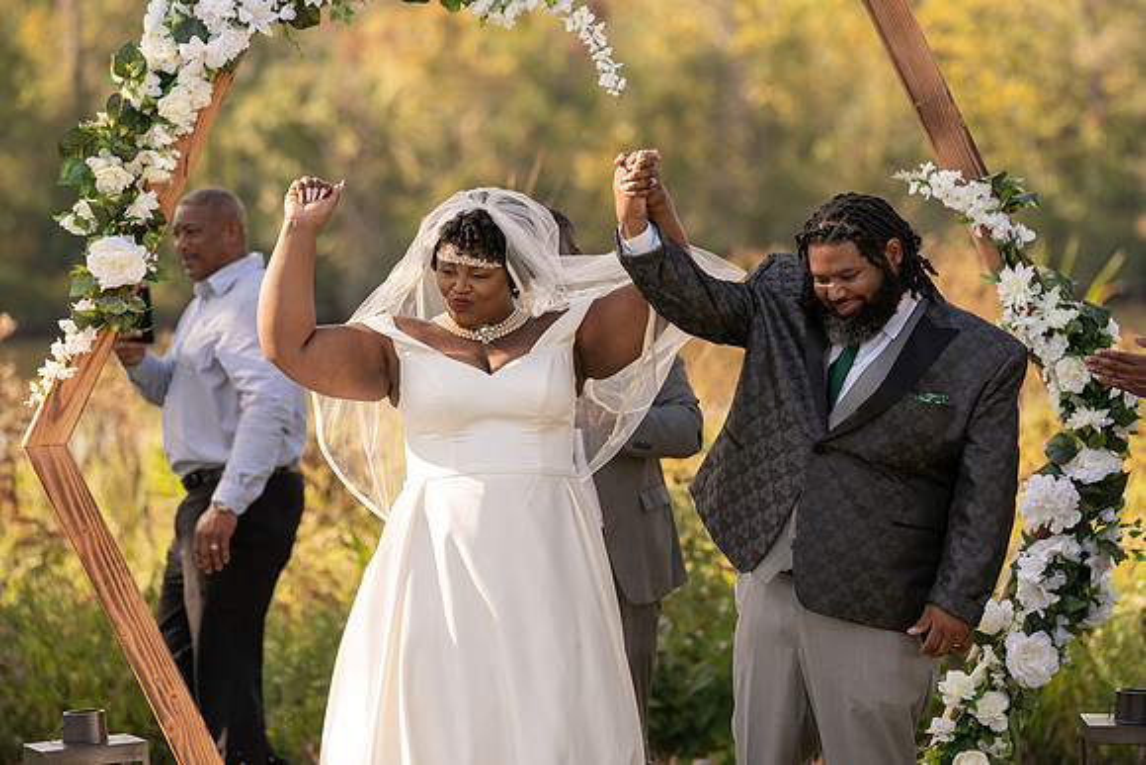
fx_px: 5805
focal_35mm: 182
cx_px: 596
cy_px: 367
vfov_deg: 7.5
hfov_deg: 11.3
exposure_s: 1/500
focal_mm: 173
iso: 100
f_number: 4
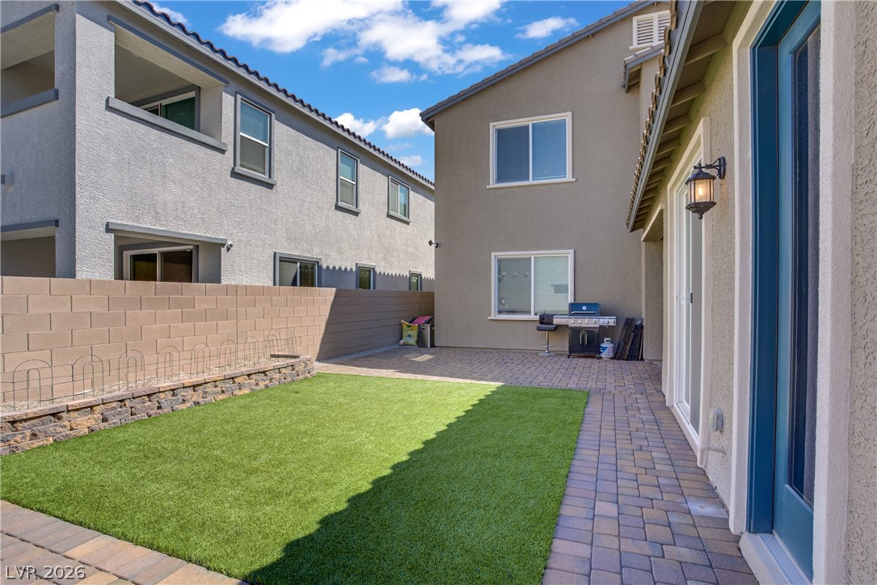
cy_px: 292
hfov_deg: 93.3
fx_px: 414
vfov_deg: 70.5
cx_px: 438
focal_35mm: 17
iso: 100
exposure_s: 1/125
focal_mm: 17
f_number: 8
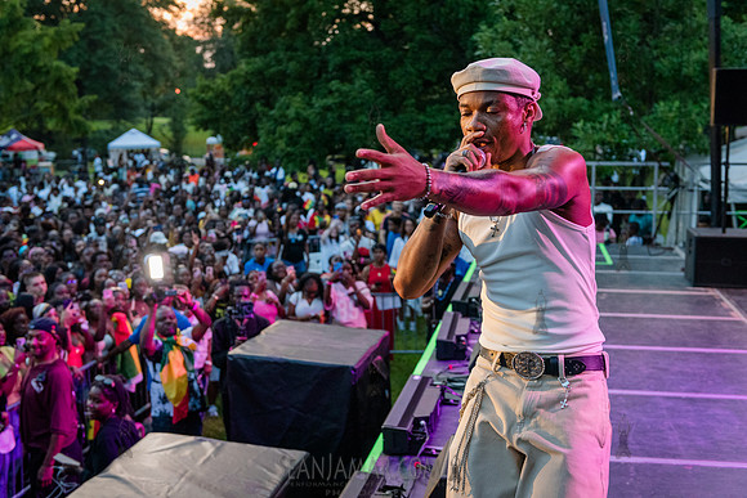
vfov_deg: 28.1
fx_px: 996
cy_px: 249
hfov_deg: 41.1
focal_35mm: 48
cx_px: 374
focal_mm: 48
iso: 4000
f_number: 3.5
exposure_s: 1/500
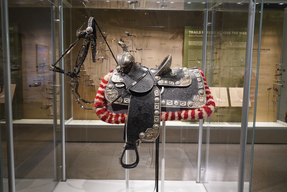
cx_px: 144
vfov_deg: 38.9
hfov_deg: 55.8
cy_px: 96
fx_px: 271
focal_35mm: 34
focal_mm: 34
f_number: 8
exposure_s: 1/100
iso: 6400
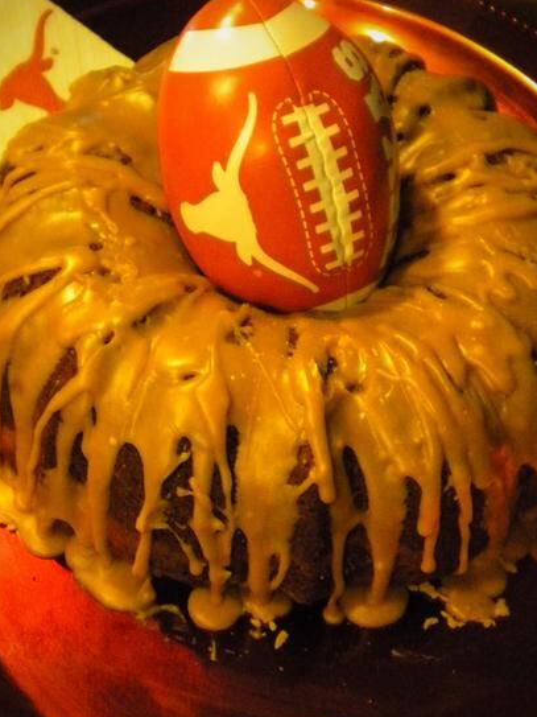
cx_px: 252
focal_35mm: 58
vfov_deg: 33.2
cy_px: 391
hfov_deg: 25.2
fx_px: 1200
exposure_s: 1/34.3
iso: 800
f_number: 3.5
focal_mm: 7.4
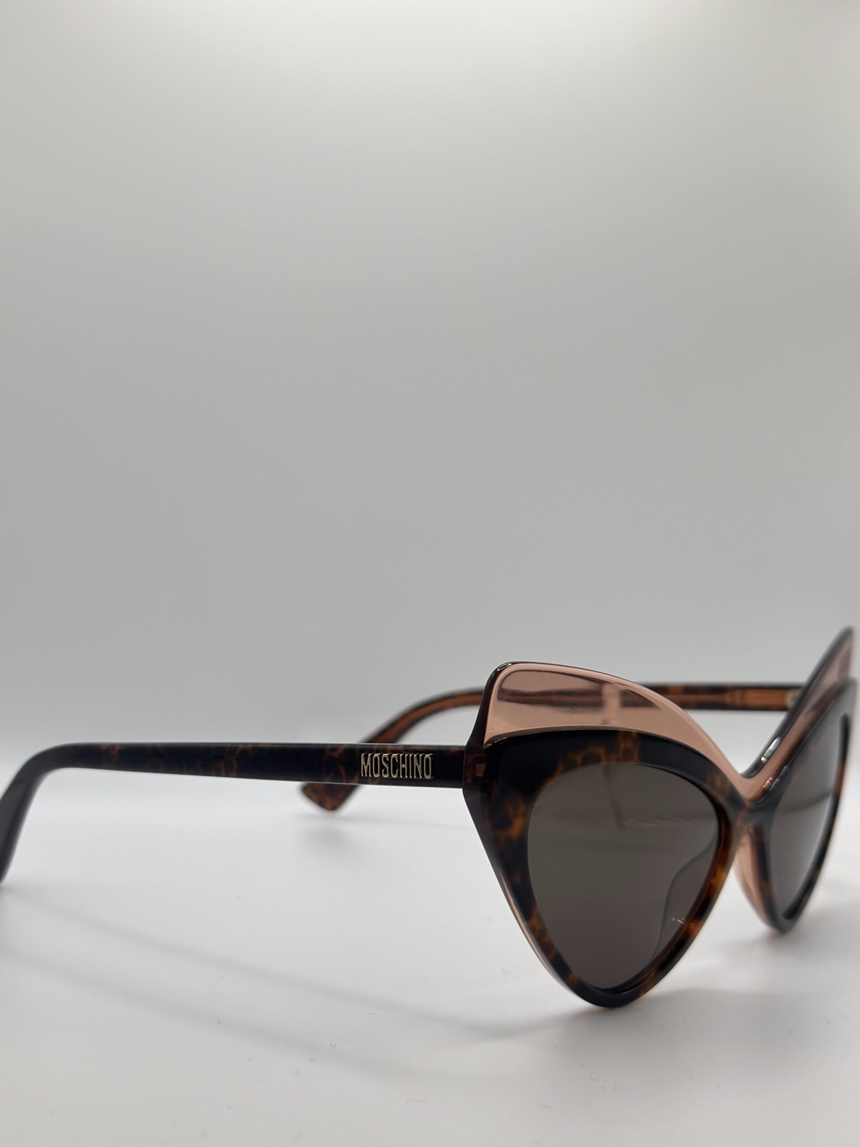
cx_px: 430
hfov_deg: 30.3
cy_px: 574
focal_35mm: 48
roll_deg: -1.9
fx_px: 1590
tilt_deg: -8.0
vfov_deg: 39.7
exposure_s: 1/816
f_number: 1.78
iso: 80
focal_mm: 6.86
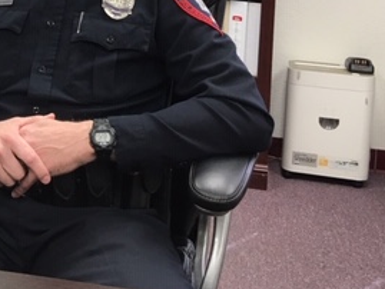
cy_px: -37
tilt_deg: -6.4
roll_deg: -0.4
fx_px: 768
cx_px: 30
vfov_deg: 20.3
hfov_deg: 27.1
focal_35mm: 69
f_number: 2.2
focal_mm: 4.15
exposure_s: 1/30
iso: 40
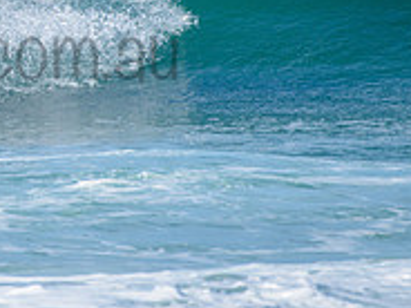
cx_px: -58
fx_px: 18035
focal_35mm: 1519
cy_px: 28
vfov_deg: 1.0
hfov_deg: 1.3
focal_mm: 500
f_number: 5.6
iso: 160
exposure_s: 1/2000
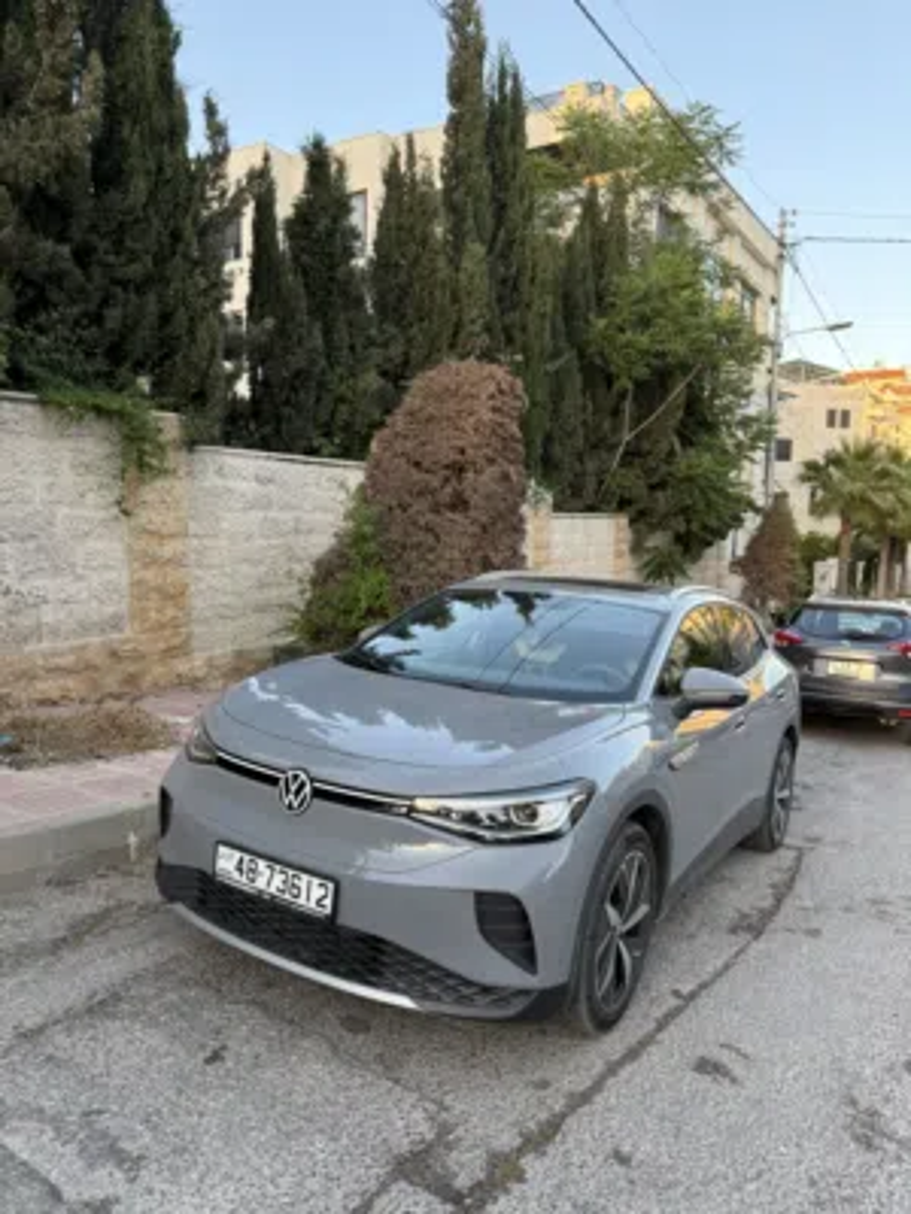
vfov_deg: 71.6
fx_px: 842
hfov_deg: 56.8
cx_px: 456
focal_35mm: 24
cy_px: 607
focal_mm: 6.76
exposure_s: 1/243
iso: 100
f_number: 1.78
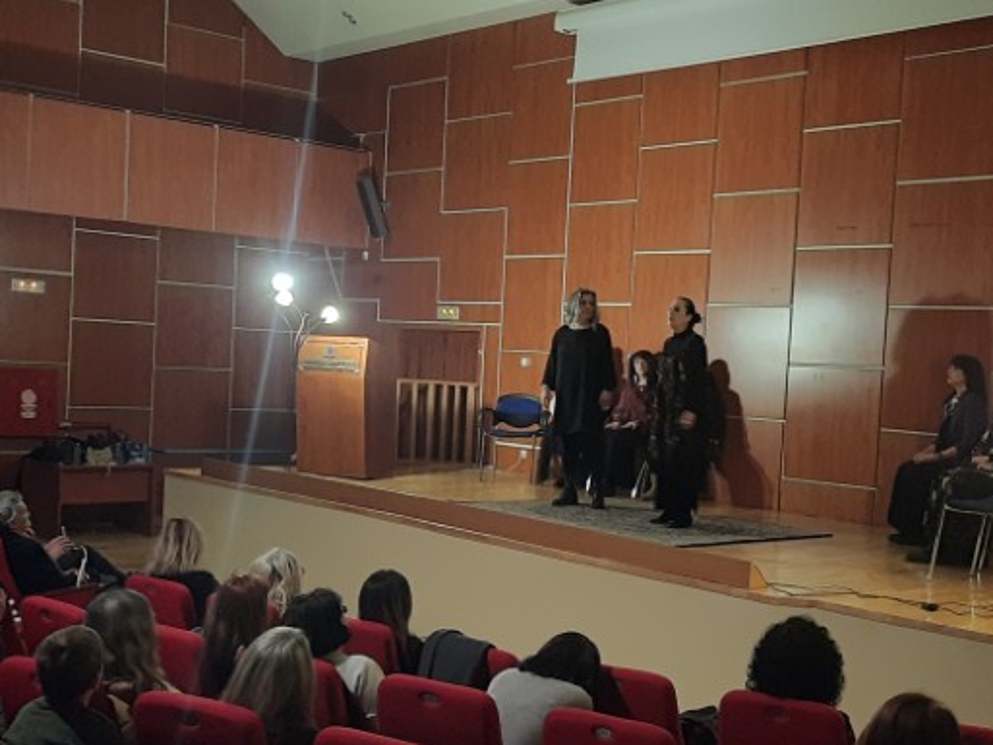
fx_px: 1119
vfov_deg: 36.7
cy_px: 439
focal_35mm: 39
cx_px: 588
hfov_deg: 47.6
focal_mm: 4.6
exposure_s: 1/20
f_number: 2
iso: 1000
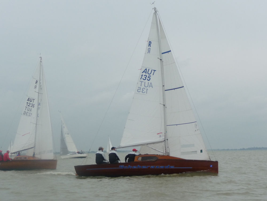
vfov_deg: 18.4
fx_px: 617
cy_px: 100
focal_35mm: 80
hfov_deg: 24.4
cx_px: 134
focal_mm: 12.2
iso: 160
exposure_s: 1/500
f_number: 4.6
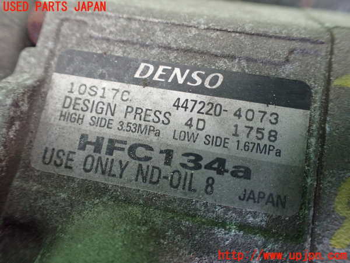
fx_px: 303
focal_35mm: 30
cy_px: 132
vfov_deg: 46.8
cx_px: 175
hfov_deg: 60.0
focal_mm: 5.4
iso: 800
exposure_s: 1/100
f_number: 2.3
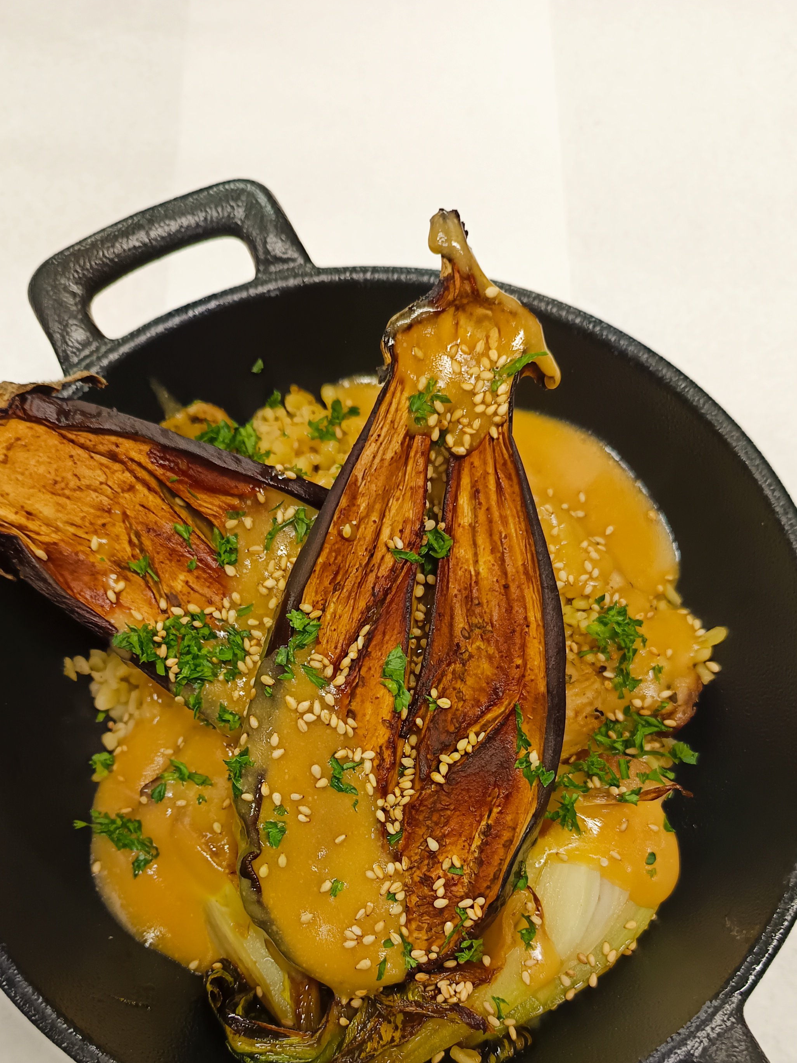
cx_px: 377
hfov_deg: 40.7
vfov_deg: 51.0
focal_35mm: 35
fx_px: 1075
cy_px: 757
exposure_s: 1/50
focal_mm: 5.31
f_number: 1.7
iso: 155
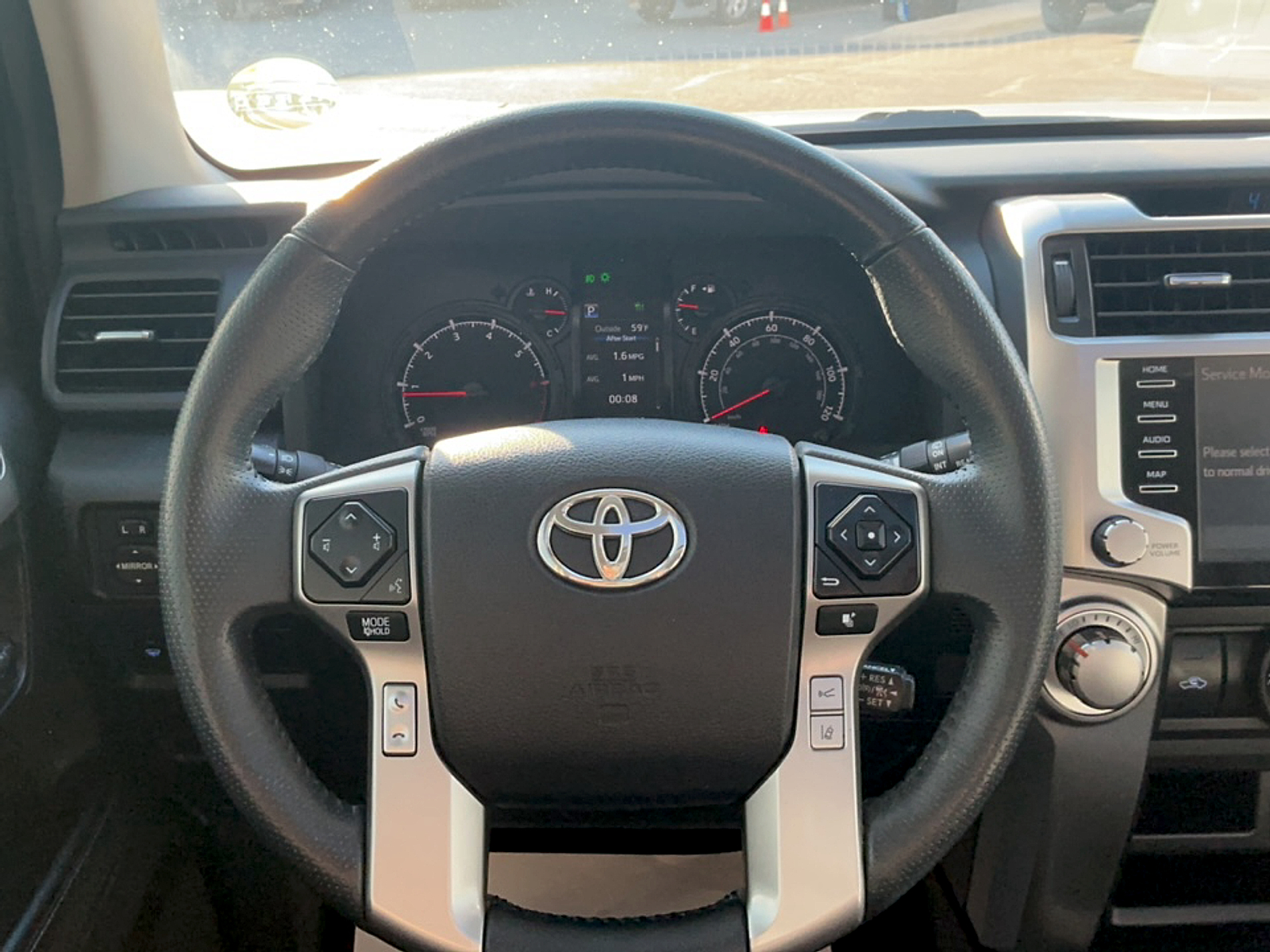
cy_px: 476
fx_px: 1101
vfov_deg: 46.8
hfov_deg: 60.0
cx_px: 635
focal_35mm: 30
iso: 125
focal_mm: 3
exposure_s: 1/120
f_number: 1.8
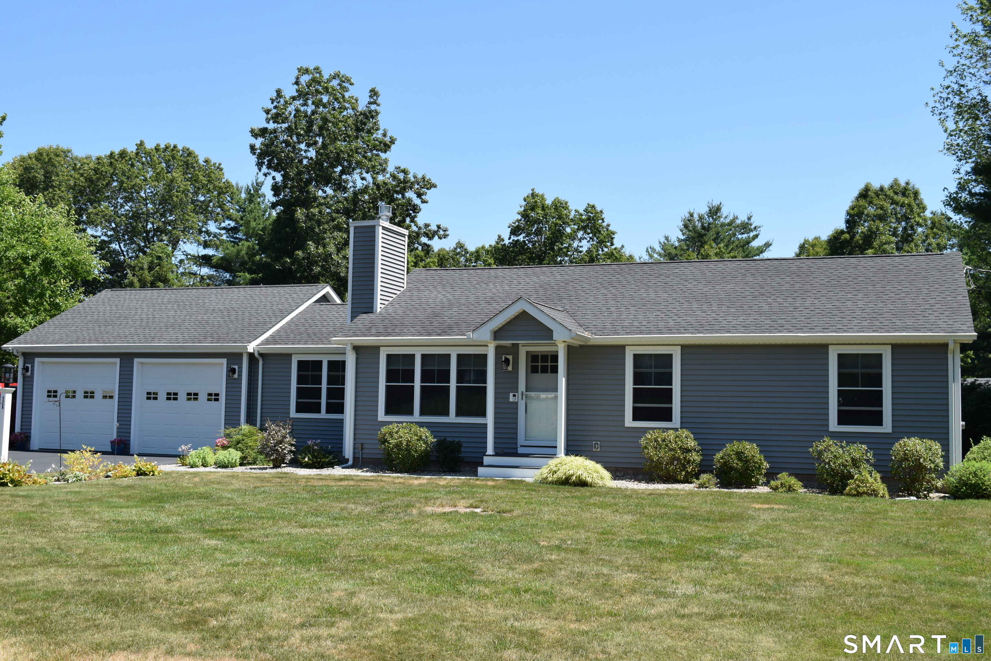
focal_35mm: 39
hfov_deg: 49.6
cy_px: 330
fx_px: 1073
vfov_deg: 34.2
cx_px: 496
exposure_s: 1/200
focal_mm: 26
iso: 100
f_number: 7.1
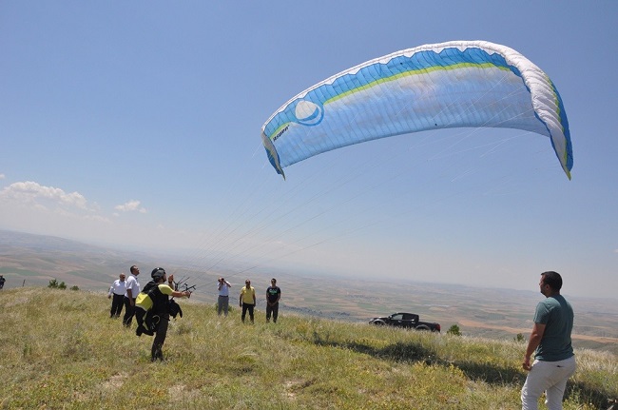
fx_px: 1028
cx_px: 309
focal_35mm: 60
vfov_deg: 22.5
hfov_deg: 33.5
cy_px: 205
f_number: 16
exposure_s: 1/1000
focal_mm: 40
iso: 640
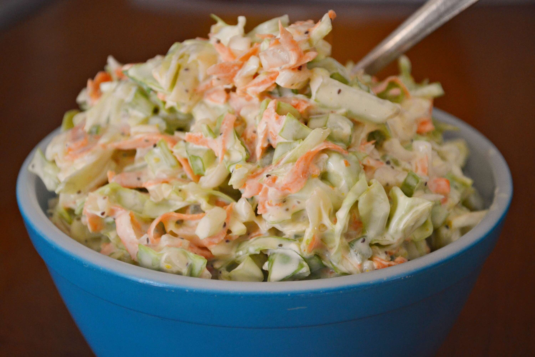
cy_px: 178
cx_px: 268
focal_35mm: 75
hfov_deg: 27.0
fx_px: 1114
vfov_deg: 18.2
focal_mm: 50
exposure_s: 1/25
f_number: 5.6
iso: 800
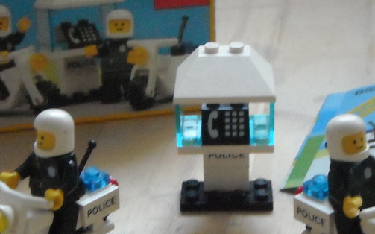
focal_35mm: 93
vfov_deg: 14.0
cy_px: 163
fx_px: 950
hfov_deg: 22.3
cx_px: 221
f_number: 3.2
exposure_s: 1/33
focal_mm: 7.92
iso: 800
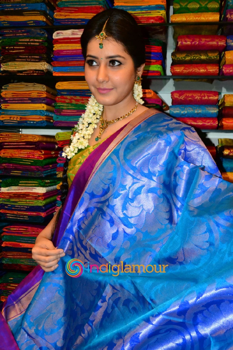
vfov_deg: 51.3
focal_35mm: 38
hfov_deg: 35.5
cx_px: 116
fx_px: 364
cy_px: 175
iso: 3200
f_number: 7.1
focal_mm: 25
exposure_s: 1/160
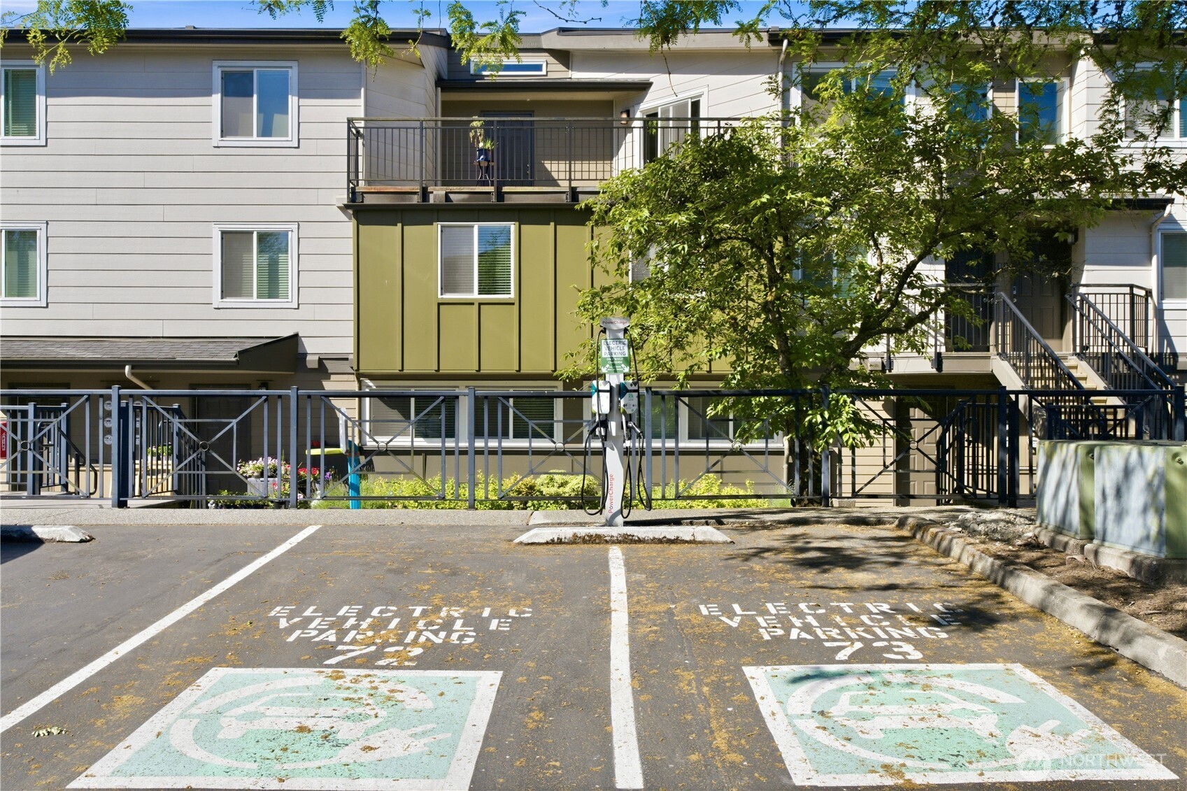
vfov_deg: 45.0
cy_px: 396
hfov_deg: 63.7
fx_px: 956
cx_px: 594
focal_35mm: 29
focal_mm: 29
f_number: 9
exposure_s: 1/160
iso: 400
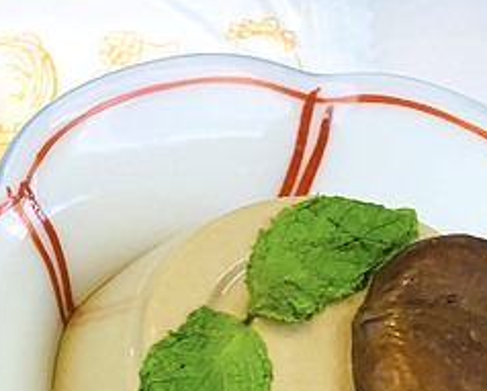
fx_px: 1198
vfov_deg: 18.1
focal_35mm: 83
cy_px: 382
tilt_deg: -63.8
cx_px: -227
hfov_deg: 20.1
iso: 250
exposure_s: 1/54
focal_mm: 4.25
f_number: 1.8
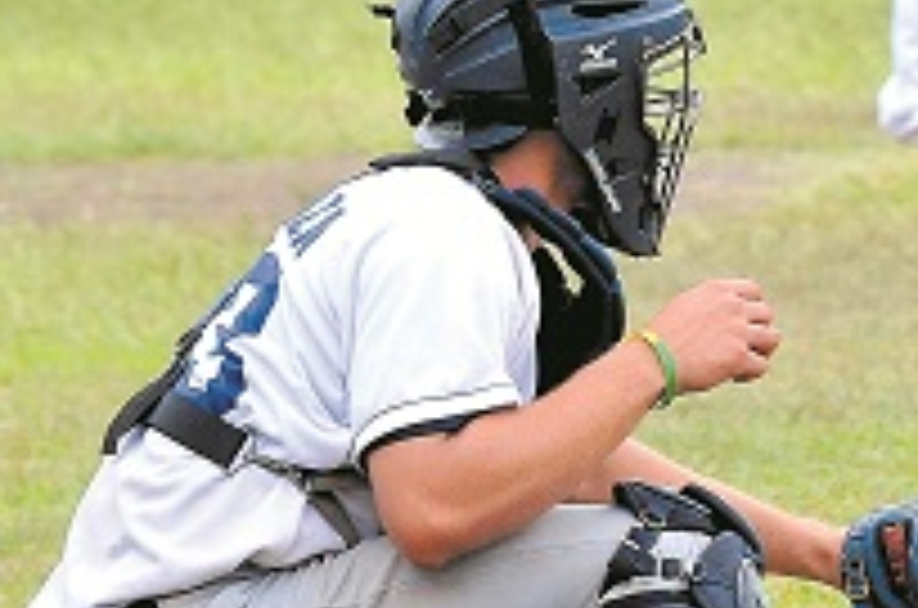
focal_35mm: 746
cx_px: 1530
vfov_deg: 1.8
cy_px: -54
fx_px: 18971
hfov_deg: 2.8
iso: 560
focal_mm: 145
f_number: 7.1
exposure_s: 1/400
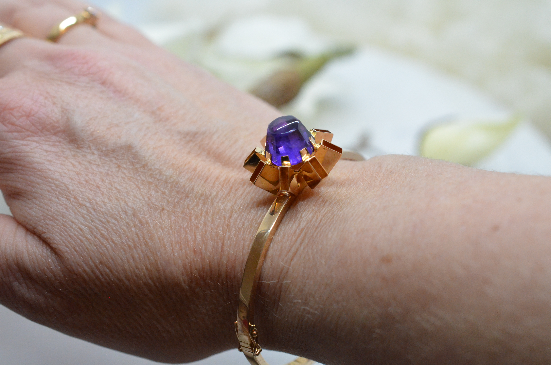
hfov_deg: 33.5
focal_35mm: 60
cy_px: 182
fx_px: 916
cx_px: 276
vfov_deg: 22.5
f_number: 5
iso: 3200
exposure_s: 1/1250
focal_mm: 40
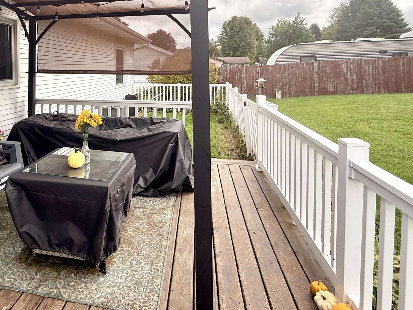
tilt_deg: -2.8
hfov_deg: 69.5
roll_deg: -0.1
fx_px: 286
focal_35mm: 24
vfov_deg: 54.5
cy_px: 83
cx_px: 137
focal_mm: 2.22
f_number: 2.2
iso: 64
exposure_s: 1/942
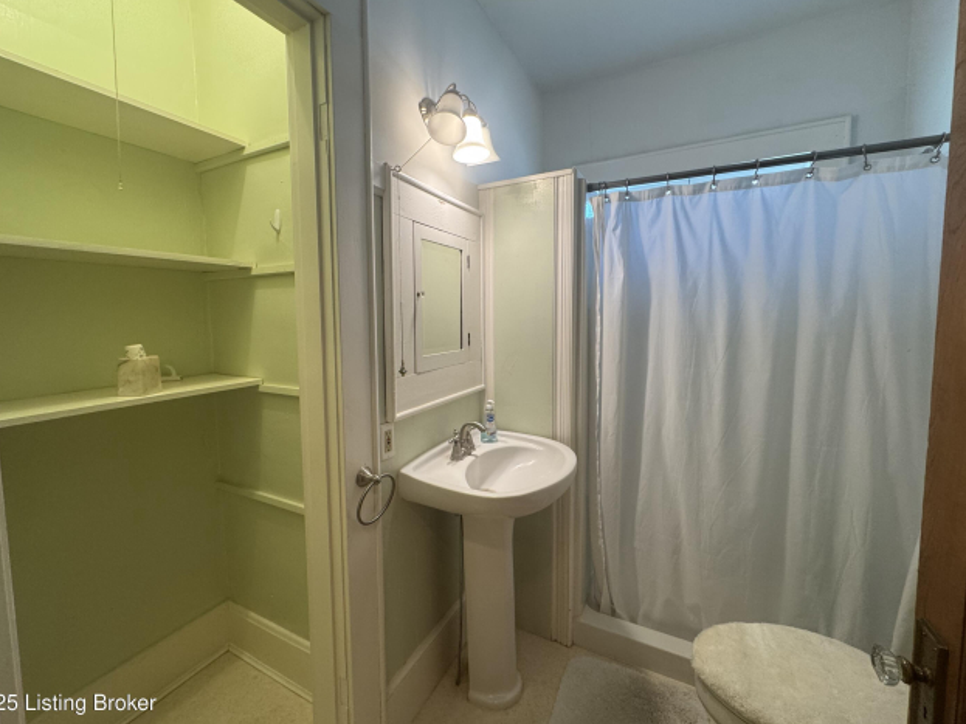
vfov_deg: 81.7
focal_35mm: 15
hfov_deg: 98.2
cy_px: 350
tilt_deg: -5.7
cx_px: 469
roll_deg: +0.3
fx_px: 419
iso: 200
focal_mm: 2.22
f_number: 2.2
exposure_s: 1/60
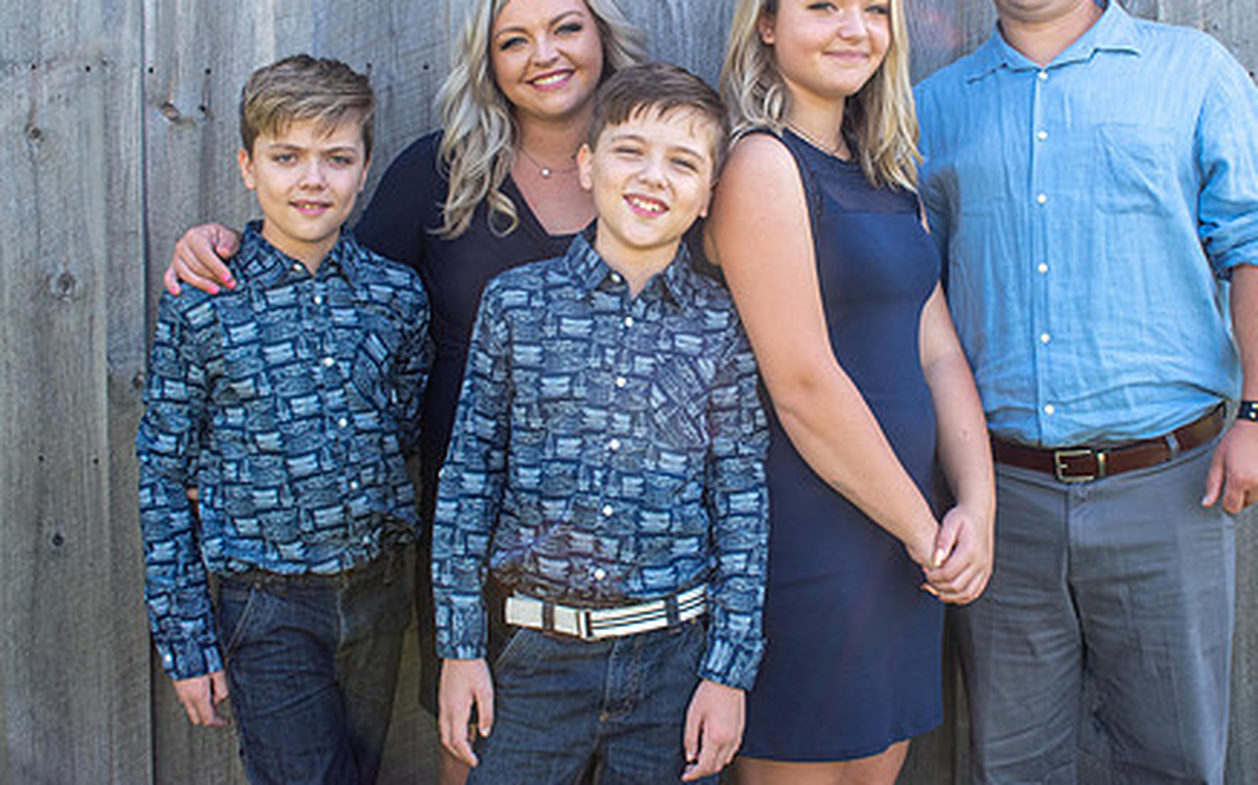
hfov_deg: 34.5
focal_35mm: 59
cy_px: 265
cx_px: 733
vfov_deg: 21.9
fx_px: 2022
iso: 400
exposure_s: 1/200
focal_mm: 29
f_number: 7.1
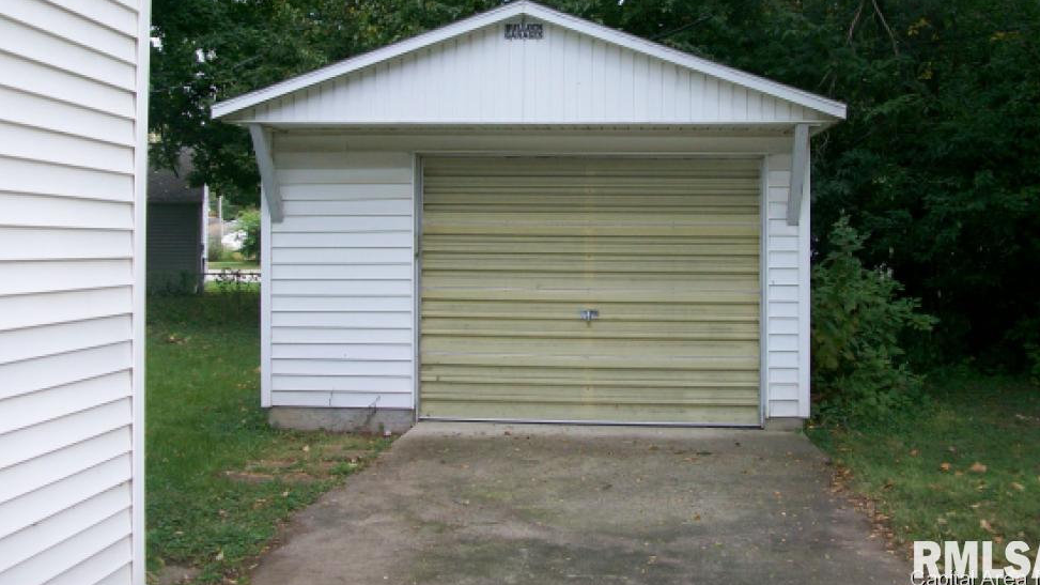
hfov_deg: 51.6
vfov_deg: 30.1
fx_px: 1075
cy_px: 184
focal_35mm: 39
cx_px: 529
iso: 80
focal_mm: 5.7
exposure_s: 1/343
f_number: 2.8
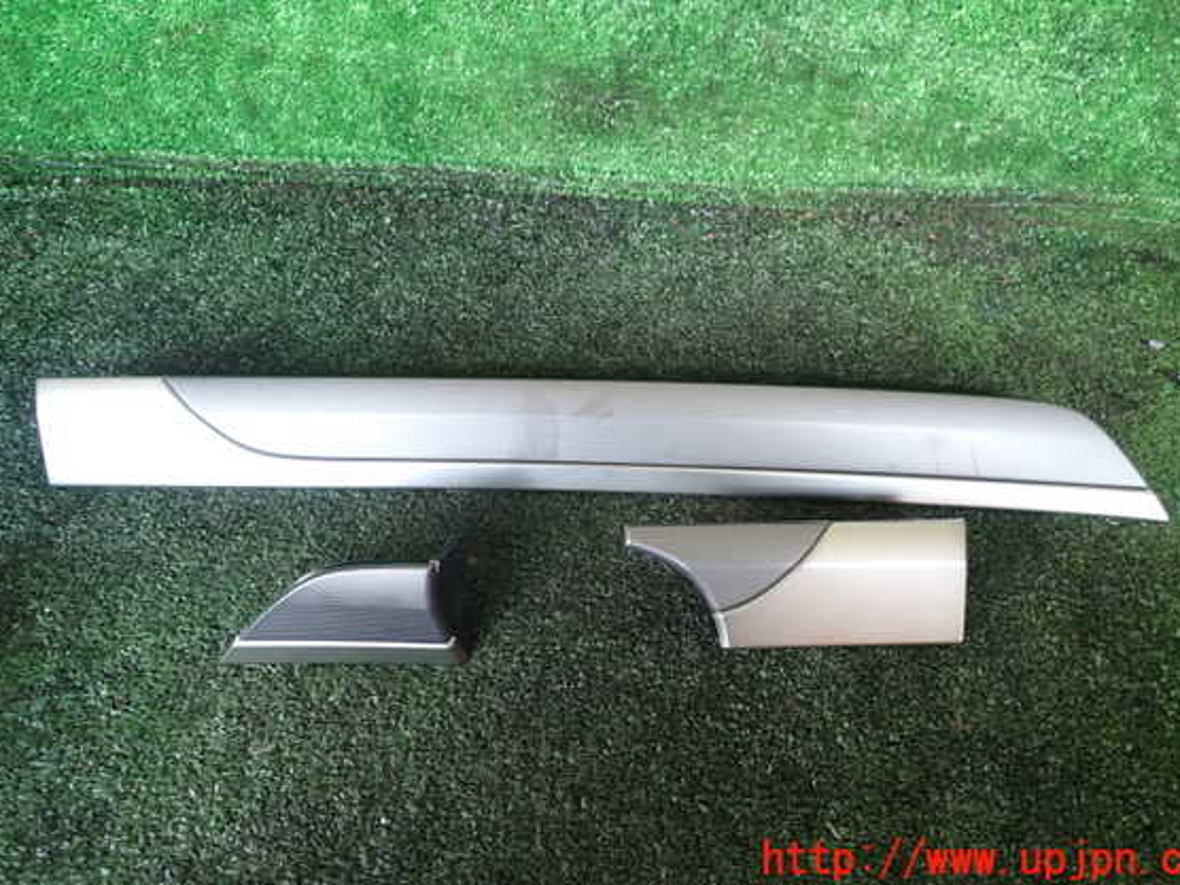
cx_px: 605
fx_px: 920
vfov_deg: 51.3
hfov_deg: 65.3
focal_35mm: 27
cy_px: 410
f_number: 2
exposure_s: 1/60
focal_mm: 4.5
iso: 125
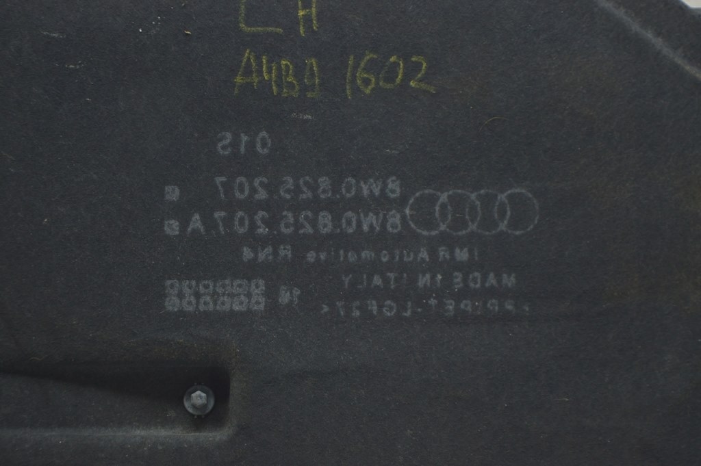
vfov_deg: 16.5
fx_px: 1605
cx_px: 350
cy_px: 233
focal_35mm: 82
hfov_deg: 24.6
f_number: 5.6
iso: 400
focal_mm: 55
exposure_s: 1/20
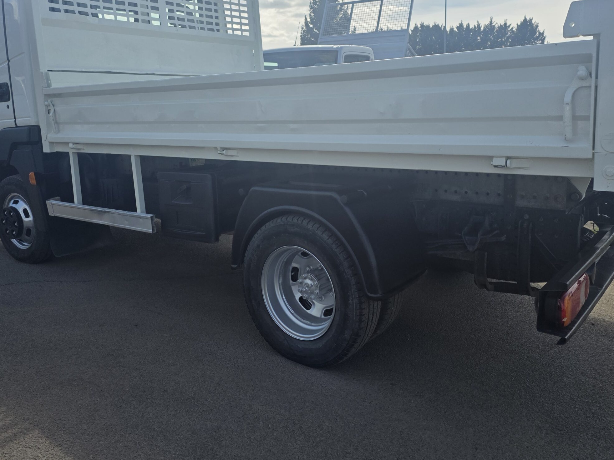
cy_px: 174
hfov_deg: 59.9
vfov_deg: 46.4
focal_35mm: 30
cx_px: 324
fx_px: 532
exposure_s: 1/7333
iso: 80
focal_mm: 6.25
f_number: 1.7
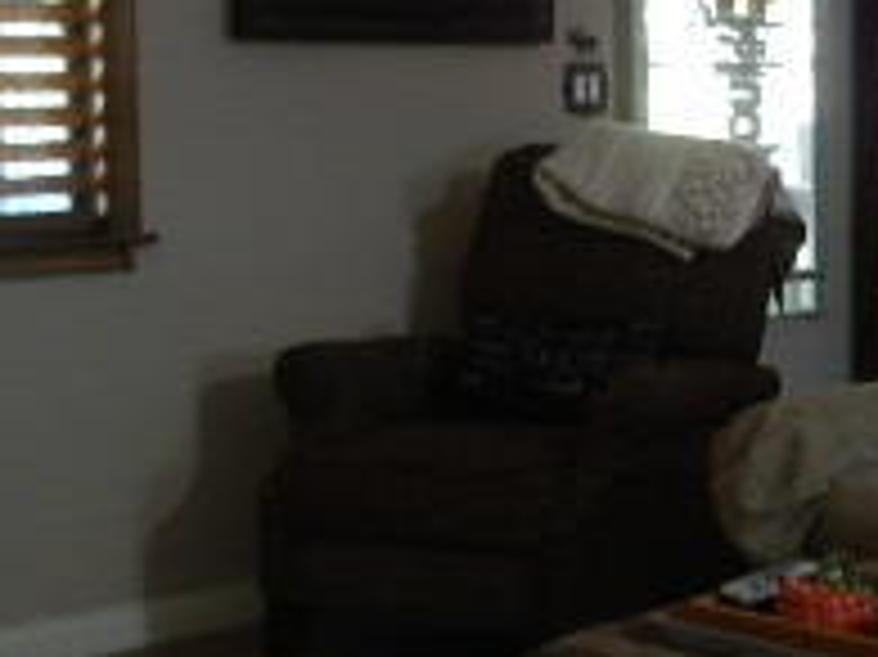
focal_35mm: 82
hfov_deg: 22.8
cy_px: 216
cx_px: 901
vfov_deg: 17.9
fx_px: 2079
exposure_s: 1/25
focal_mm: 4.5
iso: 400
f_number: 3.2
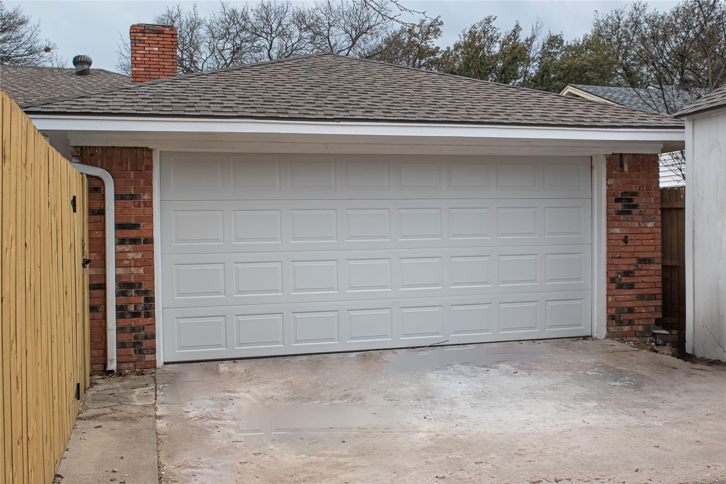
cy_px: 242
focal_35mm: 36
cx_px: 363
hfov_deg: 53.1
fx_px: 726
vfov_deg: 36.9
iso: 200
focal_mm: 24
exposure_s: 1/250
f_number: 8
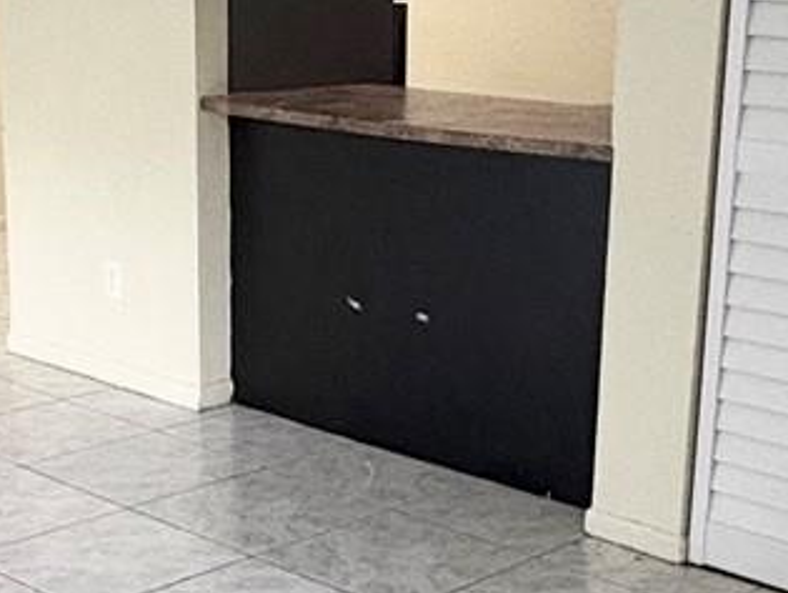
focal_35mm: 71
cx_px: 390
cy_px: 395
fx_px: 1618
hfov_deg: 27.4
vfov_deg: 20.7
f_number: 2.2
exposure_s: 1/60
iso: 500
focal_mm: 2.22
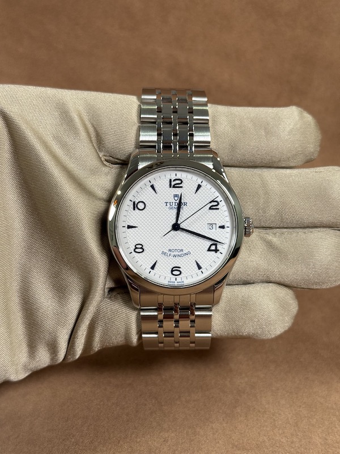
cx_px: 170
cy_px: 227
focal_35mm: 48
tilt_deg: -24.5
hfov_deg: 30.3
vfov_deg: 39.7
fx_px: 629
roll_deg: +0.4
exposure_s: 1/63
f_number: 1.78
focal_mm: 6.76
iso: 100
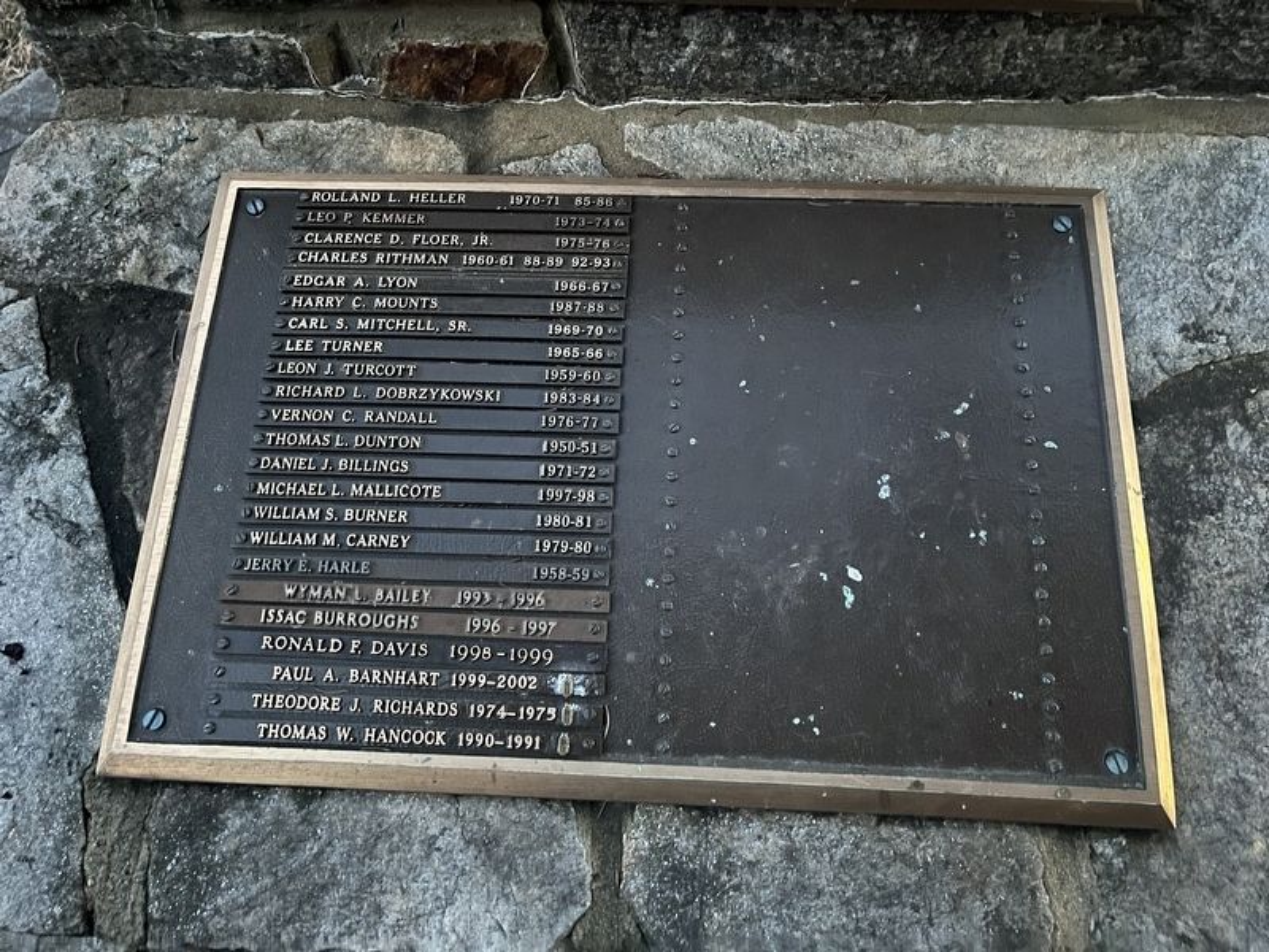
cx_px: 634
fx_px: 953
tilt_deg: -56.2
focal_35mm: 26
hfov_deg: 67.3
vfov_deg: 53.1
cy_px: 476
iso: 640
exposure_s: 1/14
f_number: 1.6
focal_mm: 5.1
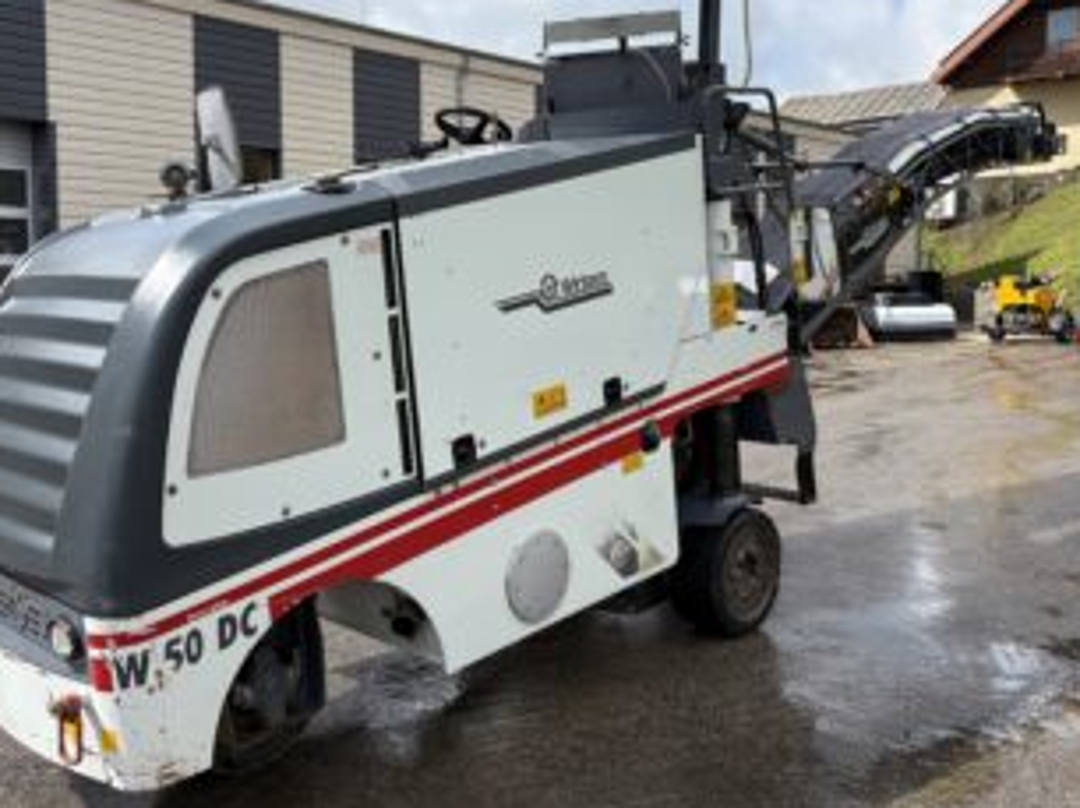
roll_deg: +0.5
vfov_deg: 41.6
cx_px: 469
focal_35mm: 34
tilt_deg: -2.0
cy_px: 332
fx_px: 1060
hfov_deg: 53.8
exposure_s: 1/2865
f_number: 1.6
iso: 50
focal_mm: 5.96
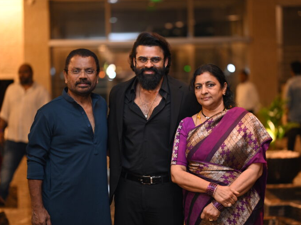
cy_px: 112
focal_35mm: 93
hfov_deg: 21.1
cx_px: 160
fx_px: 809
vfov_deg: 15.9
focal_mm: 85
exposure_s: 1/200
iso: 1000
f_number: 1.8
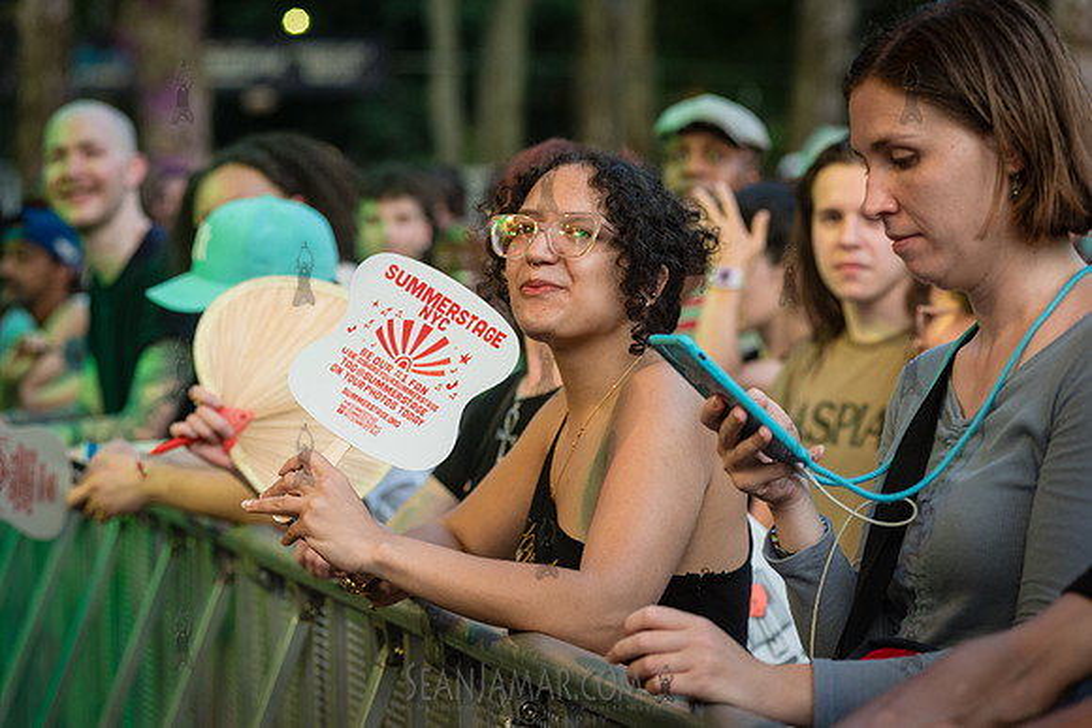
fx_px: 3186
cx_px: 546
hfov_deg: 19.5
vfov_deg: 13.0
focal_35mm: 105
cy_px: 364
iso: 1000
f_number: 4
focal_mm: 105
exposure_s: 1/400
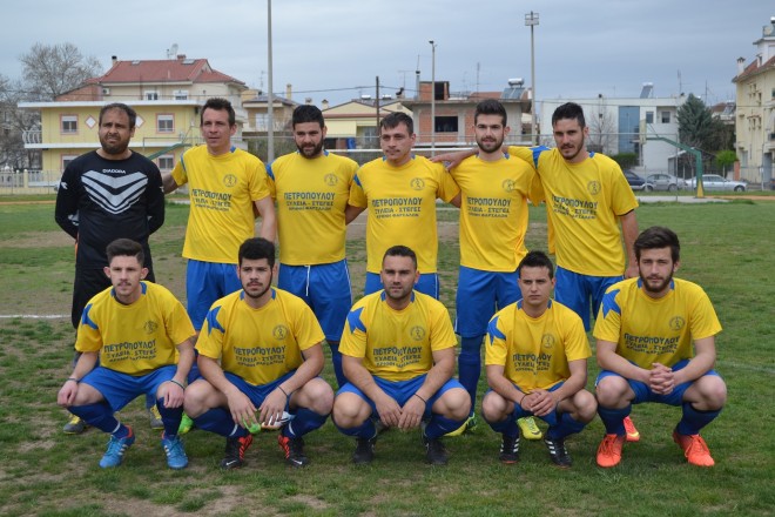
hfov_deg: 36.9
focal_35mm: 54
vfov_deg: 25.1
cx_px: 388
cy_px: 258
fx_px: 1162
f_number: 5.6
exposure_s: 1/1250
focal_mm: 36
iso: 400
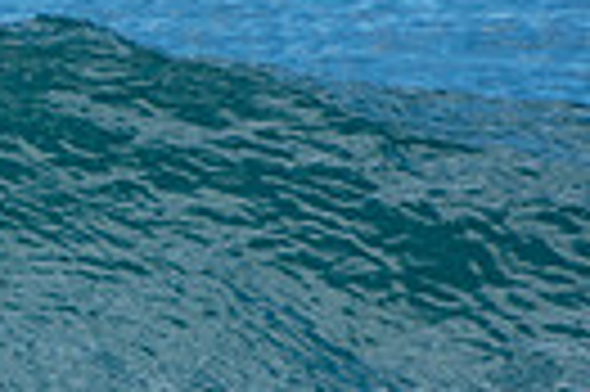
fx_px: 43605
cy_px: 376
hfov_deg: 0.8
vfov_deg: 0.5
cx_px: -662
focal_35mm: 2664
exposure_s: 1/1250
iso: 280
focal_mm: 400
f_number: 5.6
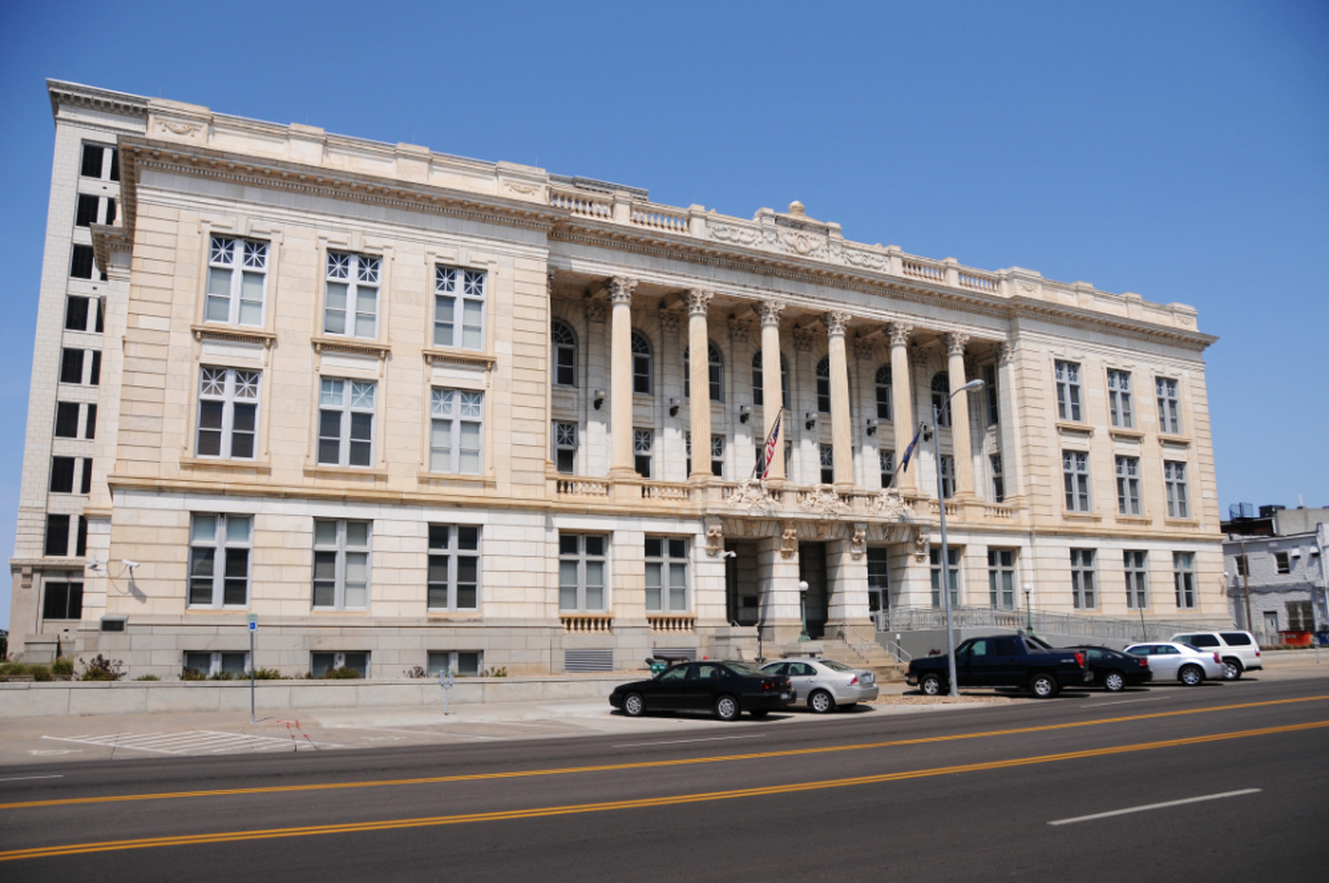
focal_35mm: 27
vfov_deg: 47.8
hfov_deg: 67.4
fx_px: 995
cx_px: 664
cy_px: 442
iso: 250
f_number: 5.6
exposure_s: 1/3200
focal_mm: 18
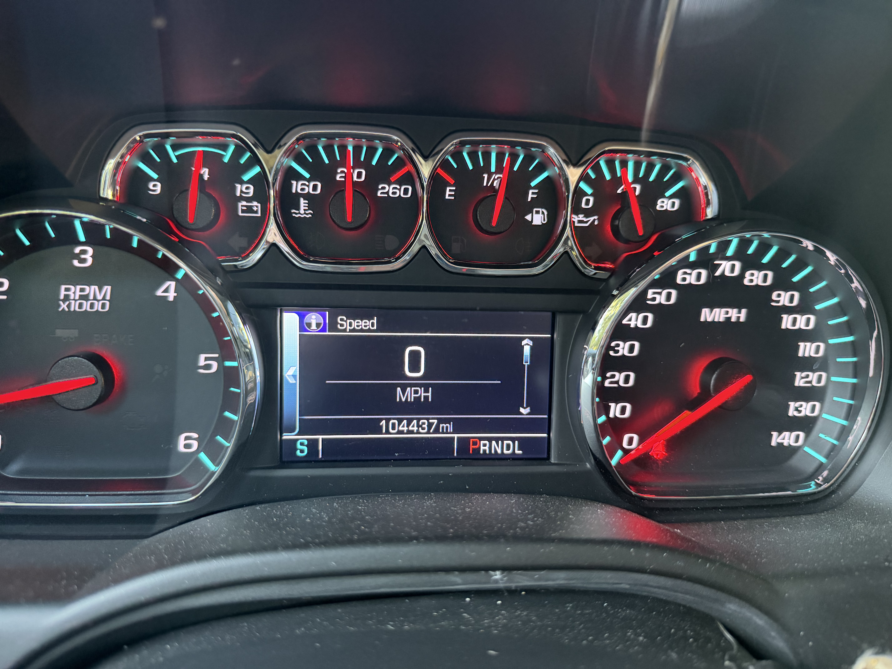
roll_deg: -3.4
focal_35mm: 24
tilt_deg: -21.2
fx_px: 618
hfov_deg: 71.6
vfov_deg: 56.8
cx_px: 446
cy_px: 334
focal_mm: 6.76
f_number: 1.78
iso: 640
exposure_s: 1/41
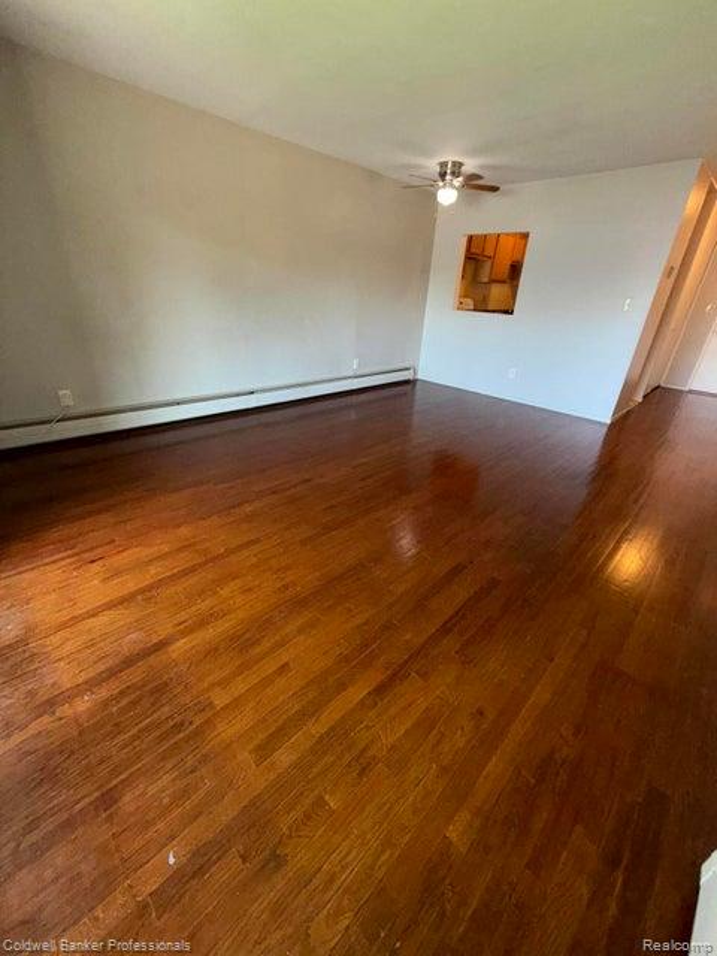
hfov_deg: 85.7
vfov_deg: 102.1
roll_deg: -3.3
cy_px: 478
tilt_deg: -25.9
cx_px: 358
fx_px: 387
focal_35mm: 14
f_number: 2.2
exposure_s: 1/60
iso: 100
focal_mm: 2.22
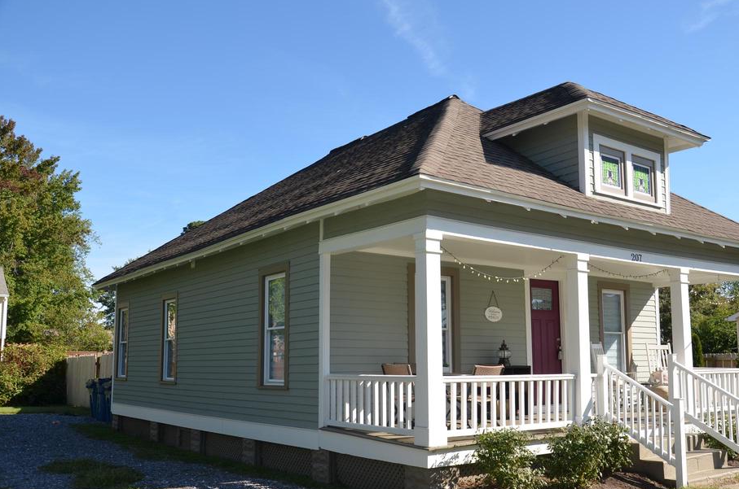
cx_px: 415
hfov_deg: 53.6
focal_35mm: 36
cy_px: 273
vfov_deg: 37.1
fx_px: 729
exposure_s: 1/250
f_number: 7.1
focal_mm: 21
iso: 100
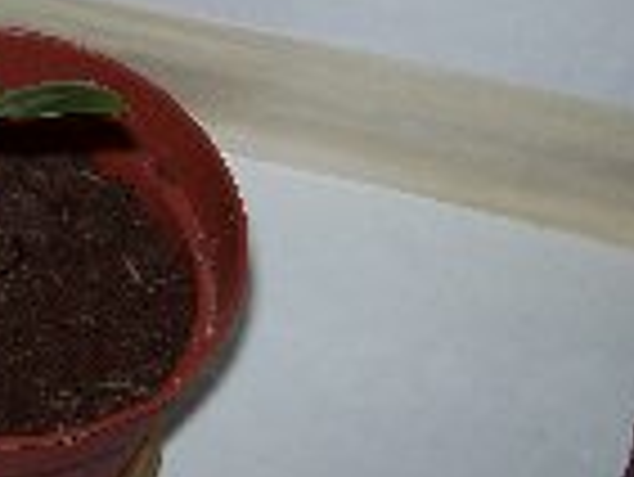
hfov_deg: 18.6
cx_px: -31
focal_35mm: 102
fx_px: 1870
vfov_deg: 14.4
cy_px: 81
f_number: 2.7
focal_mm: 6
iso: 80
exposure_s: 1/64
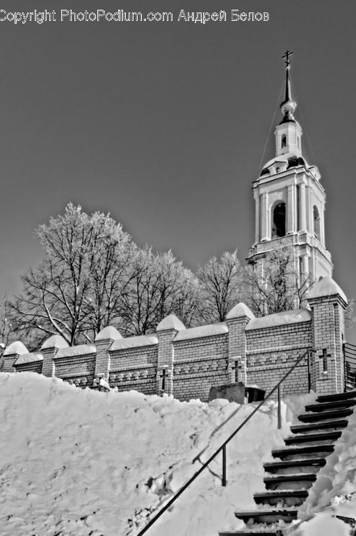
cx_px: 204
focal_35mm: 35
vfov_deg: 54.2
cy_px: 312
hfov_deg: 37.7
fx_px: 521
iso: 400
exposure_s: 1/180
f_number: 16
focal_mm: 20
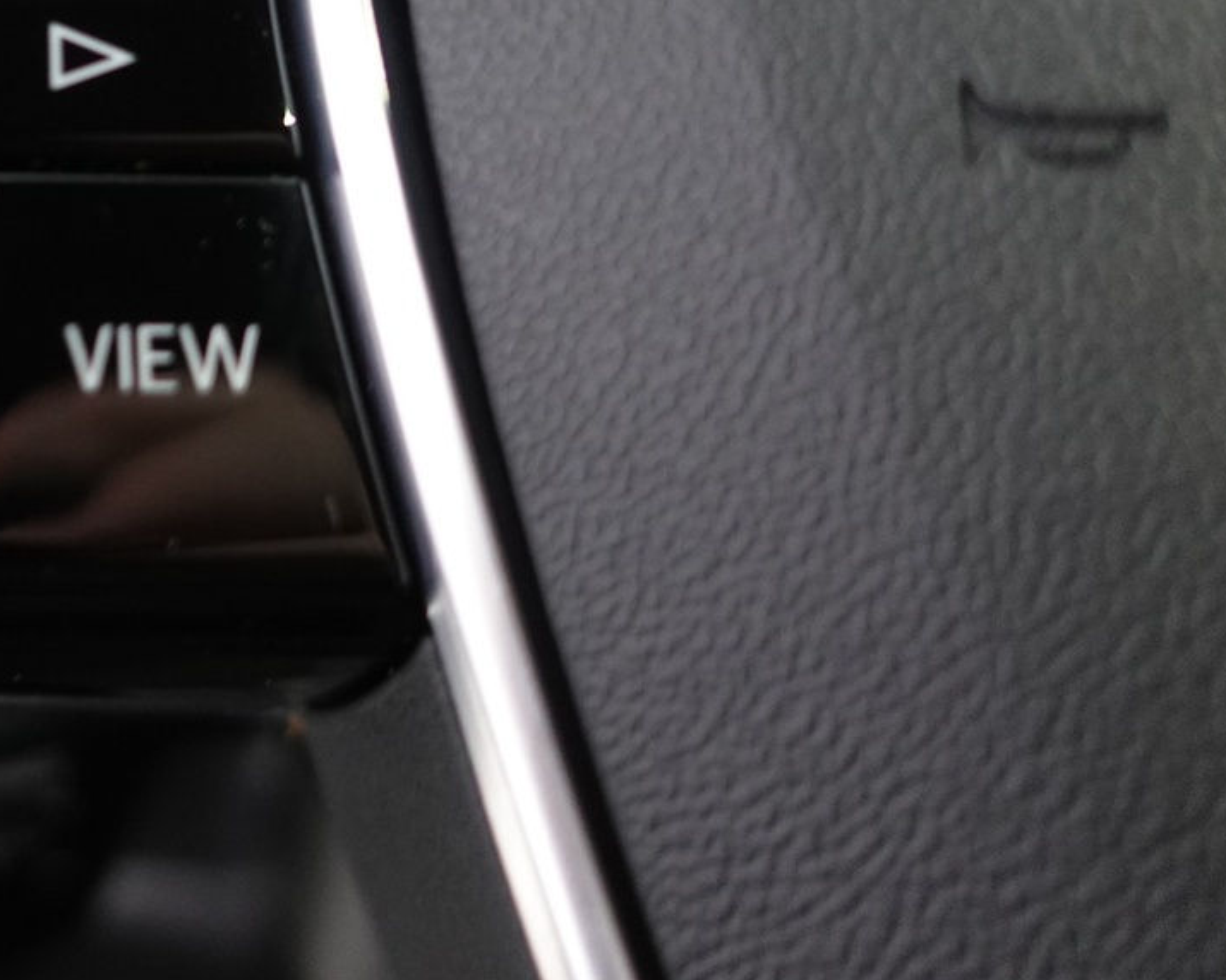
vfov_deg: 28.8
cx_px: -103
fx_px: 1851
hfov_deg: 32.5
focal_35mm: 51
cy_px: 154
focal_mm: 9.4
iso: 800
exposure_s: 1/15
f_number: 1.8
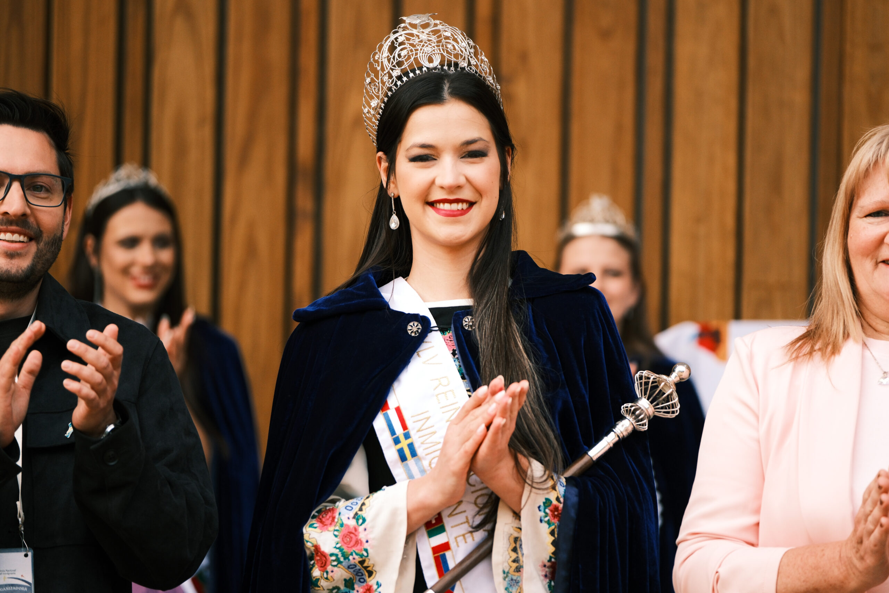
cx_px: 444
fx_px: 5186
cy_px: 296
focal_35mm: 210
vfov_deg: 6.5
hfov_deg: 9.8
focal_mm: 140
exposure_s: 1/500
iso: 640
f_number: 2.8
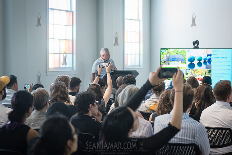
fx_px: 516
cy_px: 78
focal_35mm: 80
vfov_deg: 17.1
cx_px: 116
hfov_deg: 25.4
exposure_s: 1/320
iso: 4000
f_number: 4
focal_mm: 80
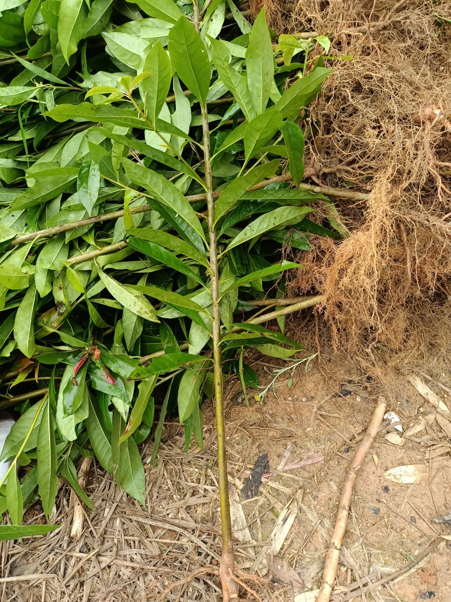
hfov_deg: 54.9
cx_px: 226
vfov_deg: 69.4
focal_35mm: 25
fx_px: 434
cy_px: 301
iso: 312
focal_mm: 4.71
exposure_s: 1/100
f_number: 1.79
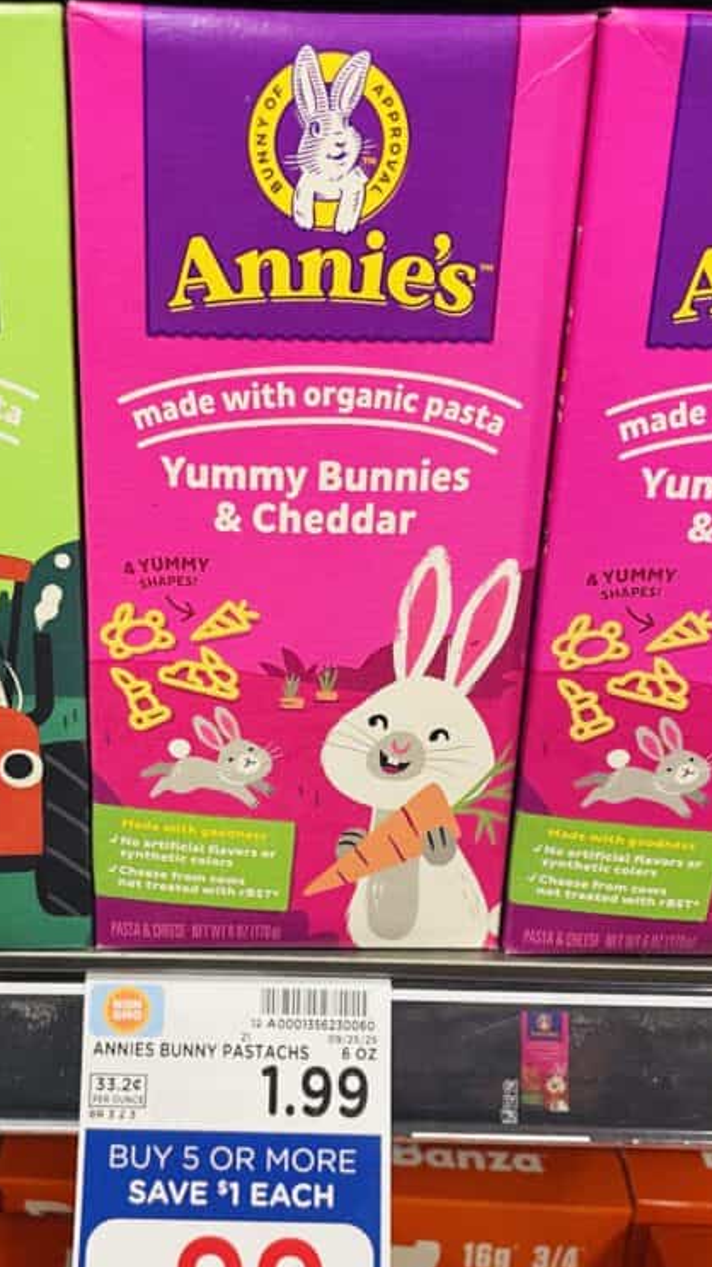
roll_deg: -1.0
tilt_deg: -24.1
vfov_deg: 51.5
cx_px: 271
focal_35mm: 39
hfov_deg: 30.3
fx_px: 1310
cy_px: 722
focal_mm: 4.2
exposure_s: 1/44
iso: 160
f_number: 1.6
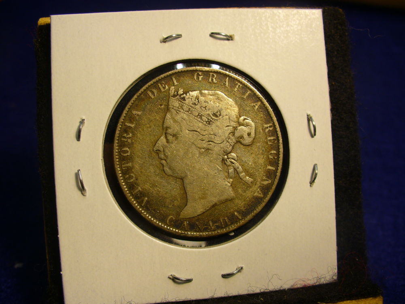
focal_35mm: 37
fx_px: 433
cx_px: 202
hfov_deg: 50.1
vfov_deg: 38.7
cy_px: 152
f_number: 2.8
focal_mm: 6.1
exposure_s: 1/80
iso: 80
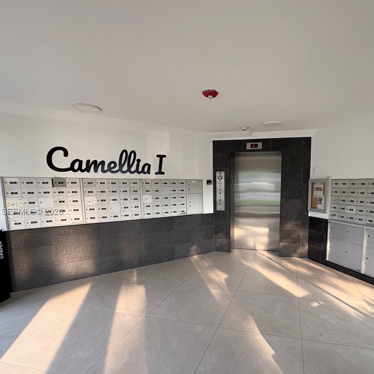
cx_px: 238
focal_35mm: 19
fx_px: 232
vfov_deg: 77.3
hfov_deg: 76.0
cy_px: 212
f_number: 2.2
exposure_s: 1/99
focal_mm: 2.22
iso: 125
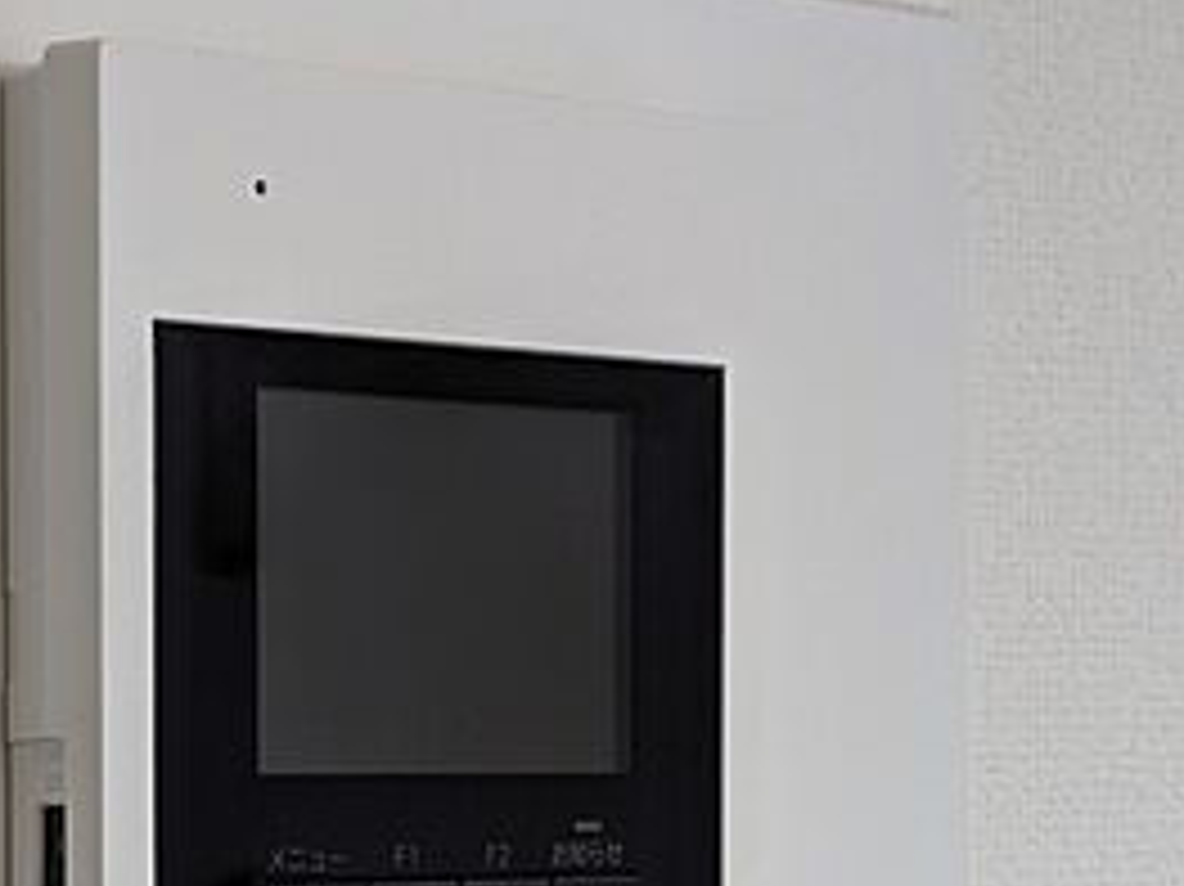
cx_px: 410
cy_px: 850
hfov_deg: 15.9
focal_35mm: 124
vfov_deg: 11.8
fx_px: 4239
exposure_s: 1/120
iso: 147
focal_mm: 5.43
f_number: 1.89
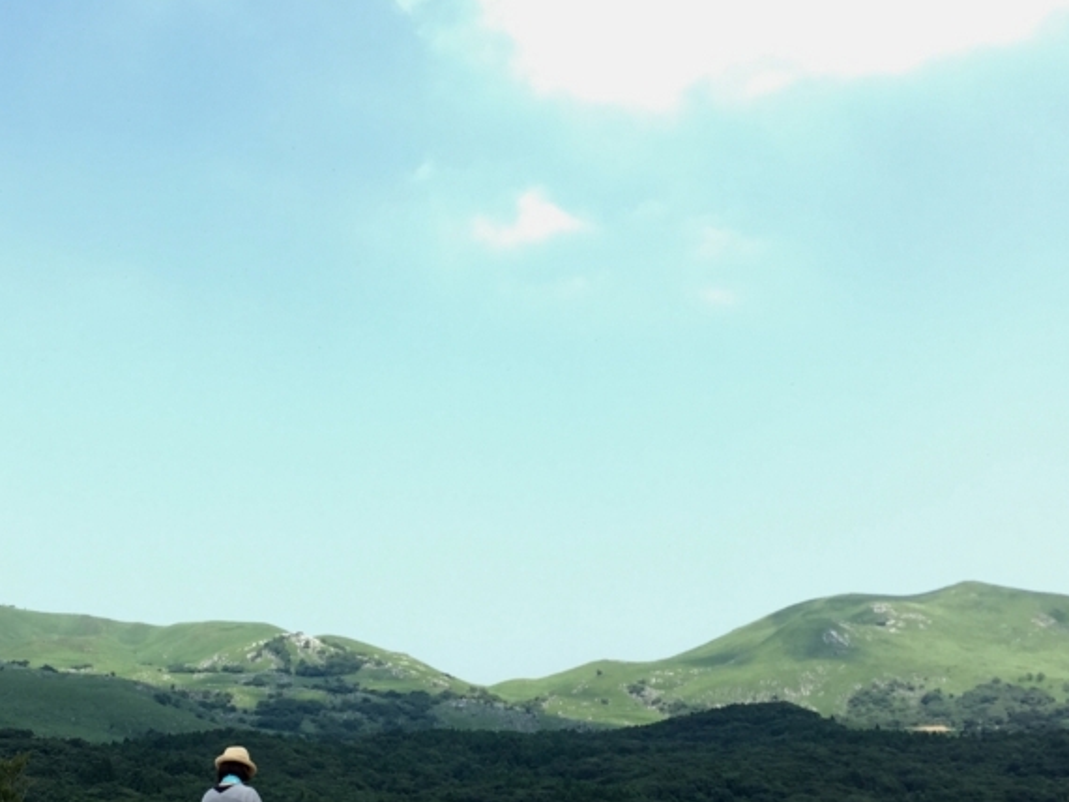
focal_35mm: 52
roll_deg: -1.3
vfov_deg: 27.6
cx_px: 322
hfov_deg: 36.3
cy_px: 616
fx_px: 1606
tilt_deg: +4.4
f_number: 2.2
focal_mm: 4.15
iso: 32
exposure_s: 1/557
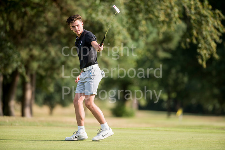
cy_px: 75
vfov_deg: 4.6
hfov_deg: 6.9
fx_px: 1875
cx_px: 112
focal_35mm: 300
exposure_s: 1/2000
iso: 400
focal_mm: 300
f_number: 4
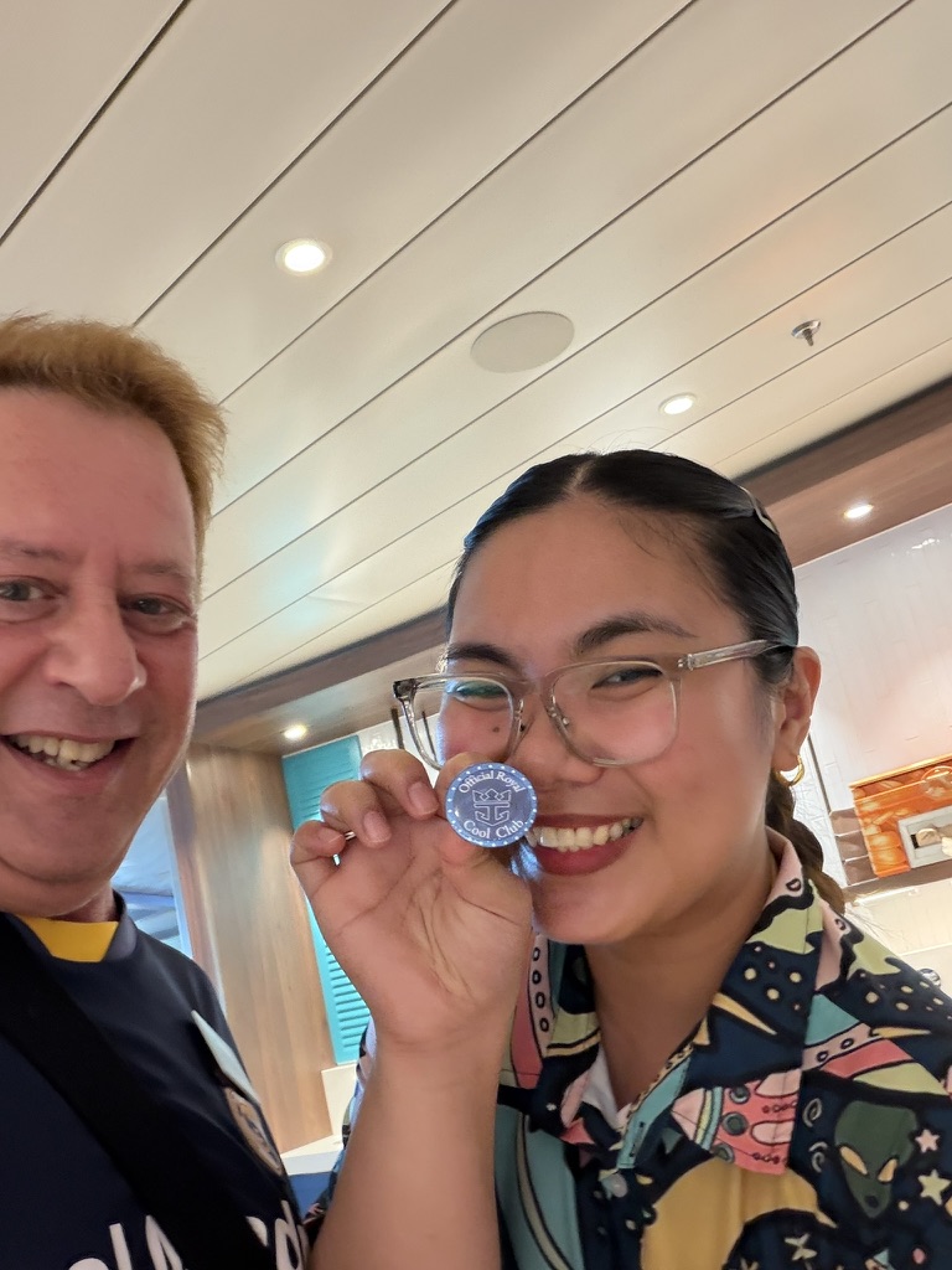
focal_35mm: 30
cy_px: 635
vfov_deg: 60.0
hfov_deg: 46.8
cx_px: 476
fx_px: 1100
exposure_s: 1/35
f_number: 1.9
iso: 400
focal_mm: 2.71
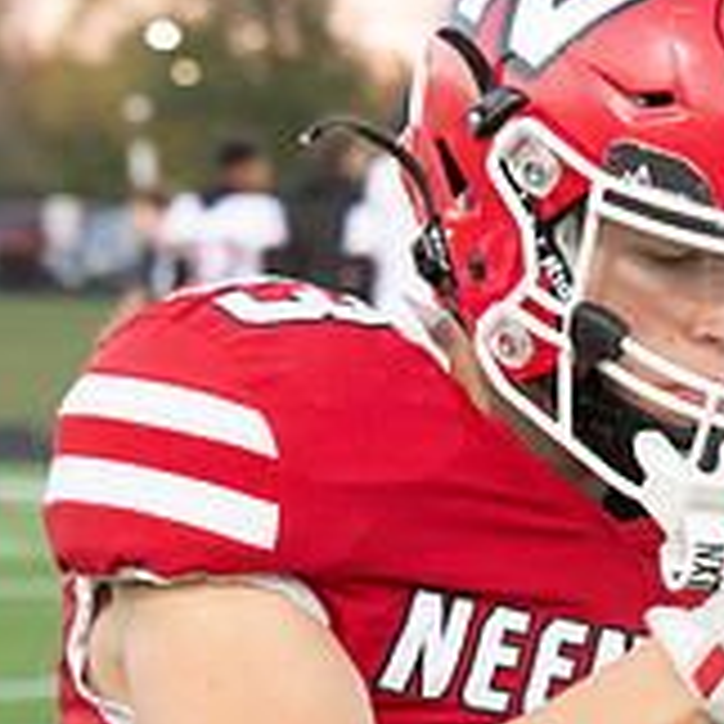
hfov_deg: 3.8
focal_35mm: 458
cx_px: 935
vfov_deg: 3.8
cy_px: 740
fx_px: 10838
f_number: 9
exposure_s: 1/320
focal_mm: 150
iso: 8000
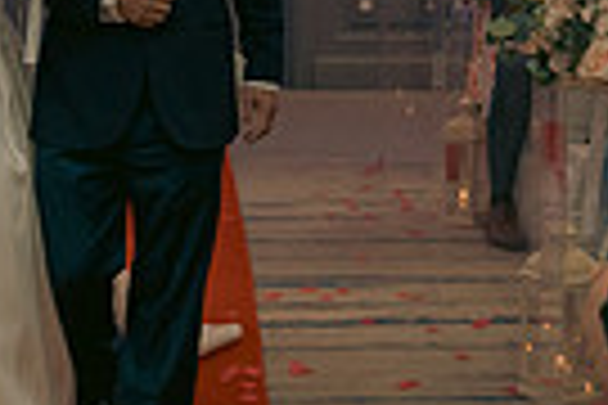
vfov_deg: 10.3
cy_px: 43
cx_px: 302
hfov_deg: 15.4
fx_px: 2246
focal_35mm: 133
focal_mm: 31
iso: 2500
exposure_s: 1/160
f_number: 3.5
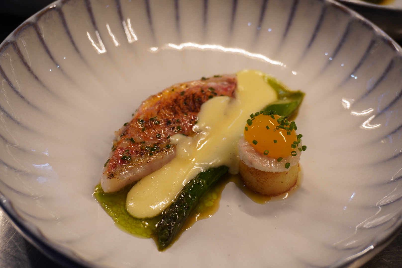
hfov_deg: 34.2
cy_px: 134
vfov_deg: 23.2
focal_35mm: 58
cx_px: 201
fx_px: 654
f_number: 5.6
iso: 160
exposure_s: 1/60
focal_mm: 39
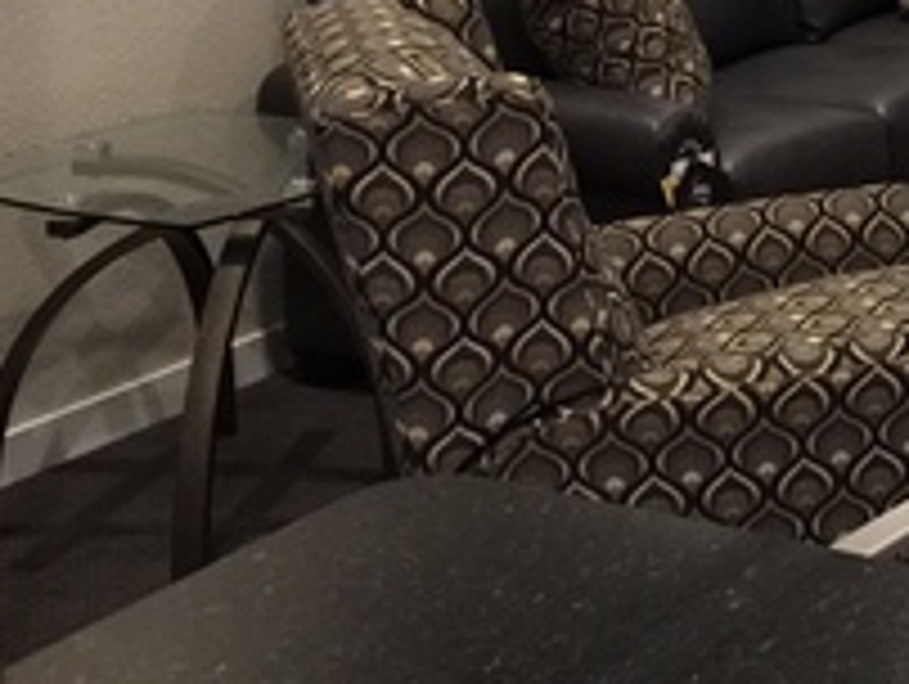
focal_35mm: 86
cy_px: -202
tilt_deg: -4.0
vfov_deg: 16.3
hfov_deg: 21.0
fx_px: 2261
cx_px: 1120
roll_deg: +0.2
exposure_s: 1/15
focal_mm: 4.15
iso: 100
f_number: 2.2
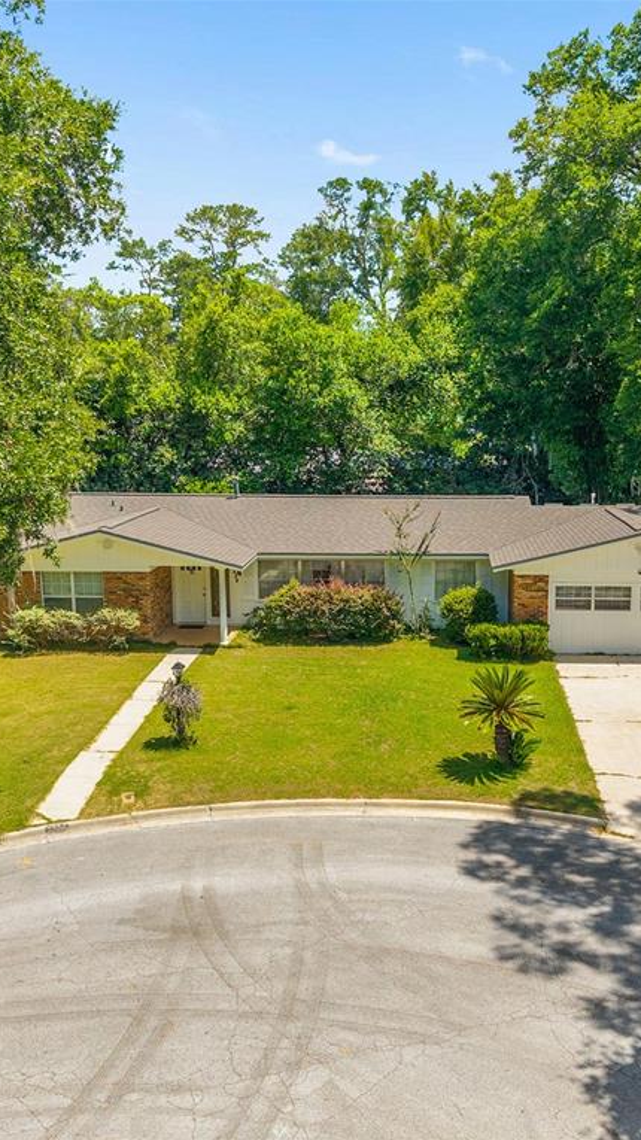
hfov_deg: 33.5
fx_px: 1058
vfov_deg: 56.6
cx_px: 405
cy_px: 571
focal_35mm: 35
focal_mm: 8.67
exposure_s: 1/3000
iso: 200
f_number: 1.8
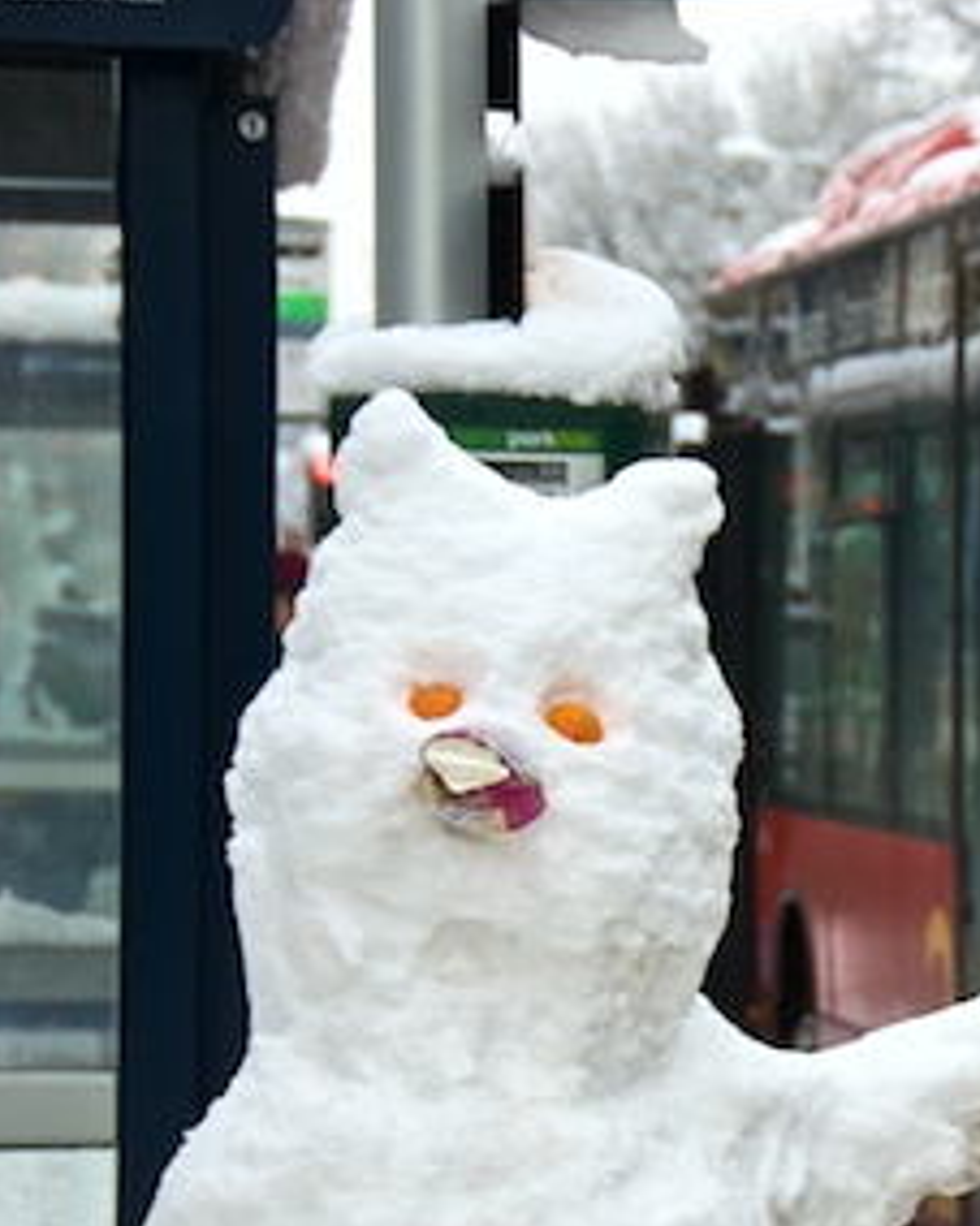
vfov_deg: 8.2
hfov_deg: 6.5
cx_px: 1295
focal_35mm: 237
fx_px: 8599
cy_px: 835
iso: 200
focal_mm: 75
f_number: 5.3
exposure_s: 1/400
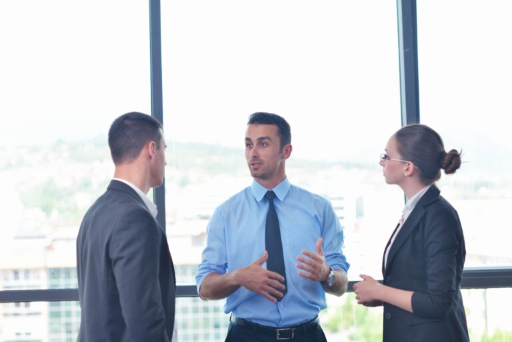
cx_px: 256
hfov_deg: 23.9
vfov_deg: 16.1
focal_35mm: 85
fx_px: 1210
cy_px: 171
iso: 100
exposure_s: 1/125
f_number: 4
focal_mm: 85
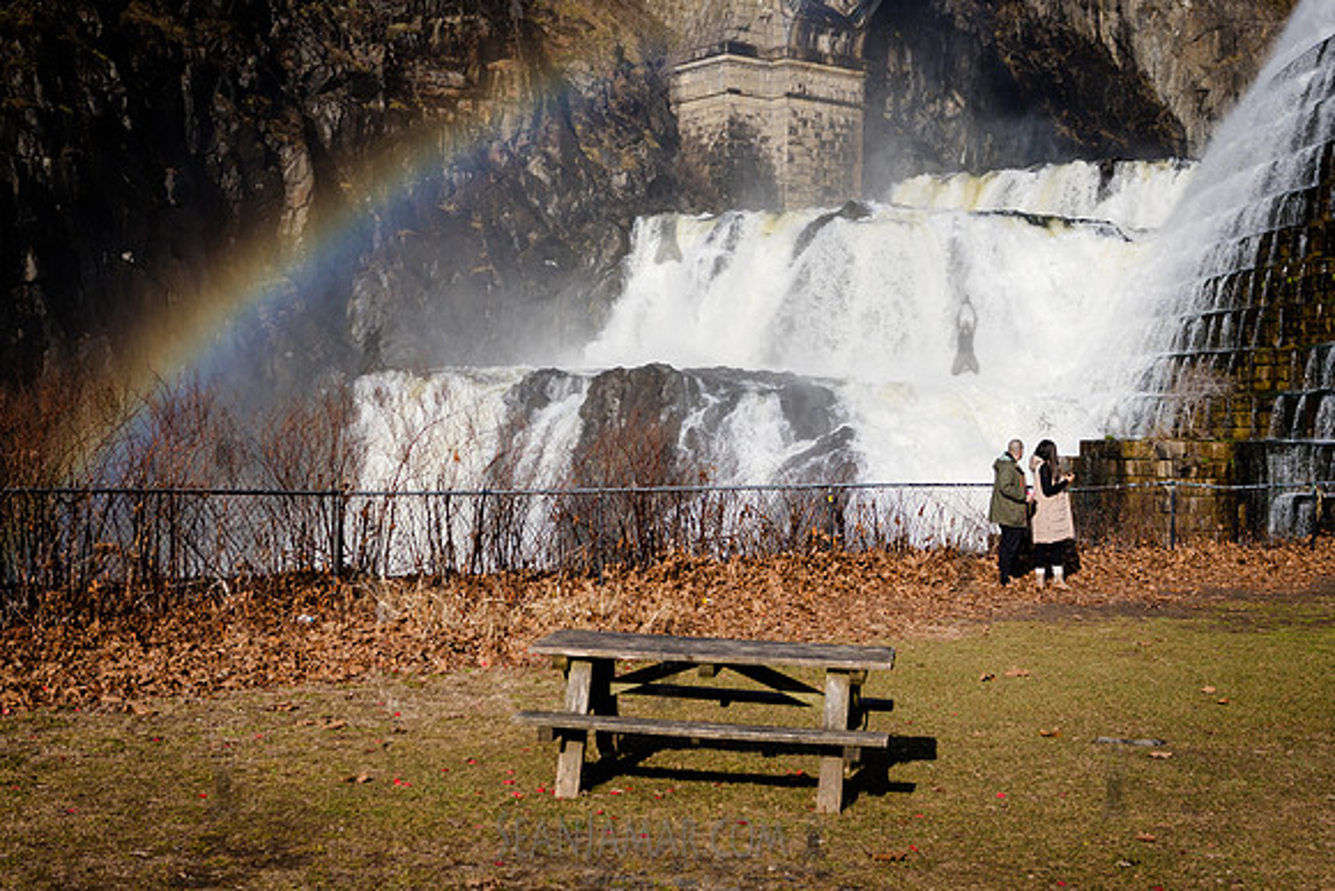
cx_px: 668
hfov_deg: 40.5
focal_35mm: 49
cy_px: 446
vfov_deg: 27.7
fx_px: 1809
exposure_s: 1/3200
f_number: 4
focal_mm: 32
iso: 200
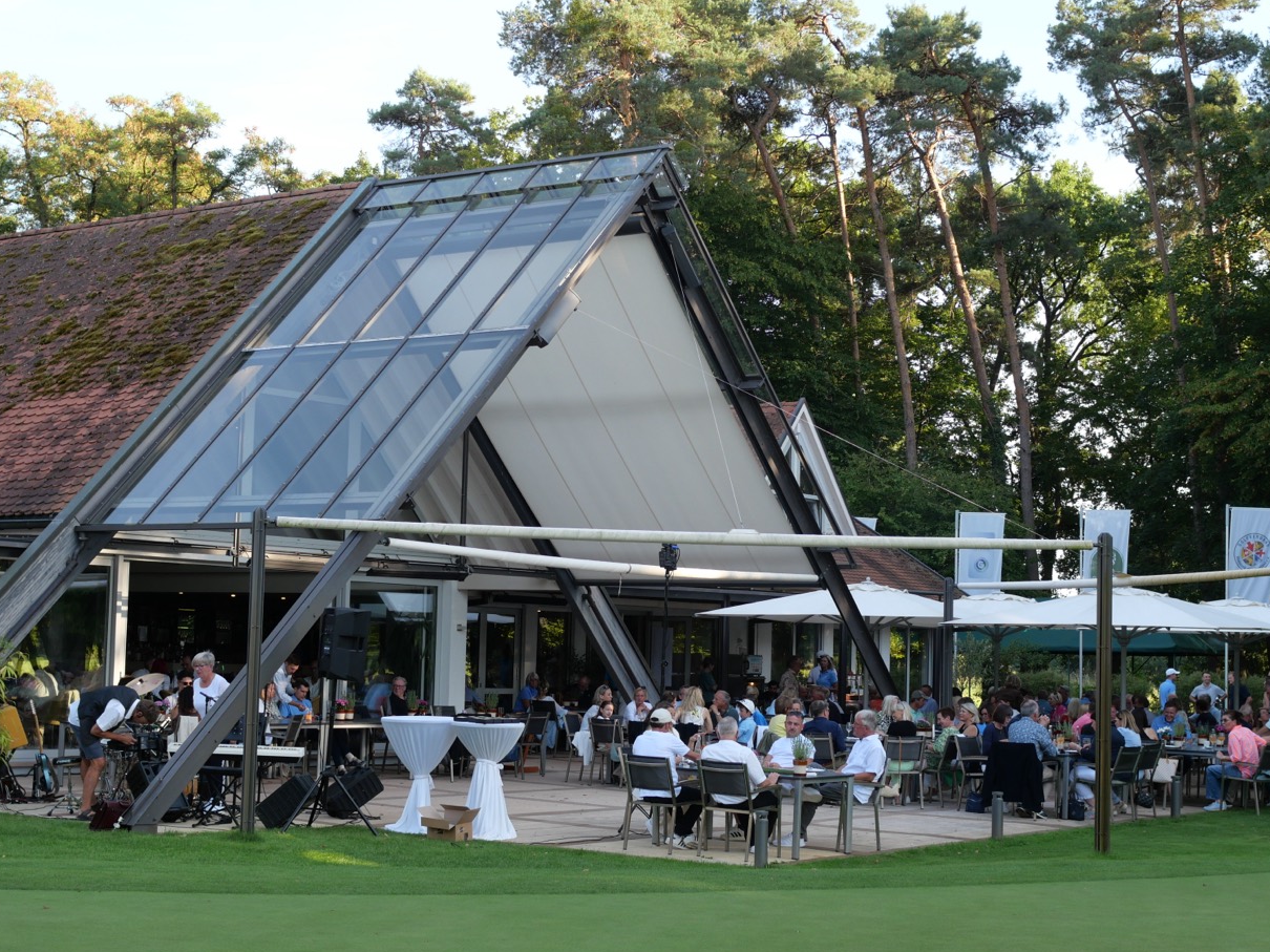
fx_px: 2274
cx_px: 696
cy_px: 431
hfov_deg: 31.2
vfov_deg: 23.6
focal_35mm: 62
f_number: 3.2
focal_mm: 25
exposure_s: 1/320
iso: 200
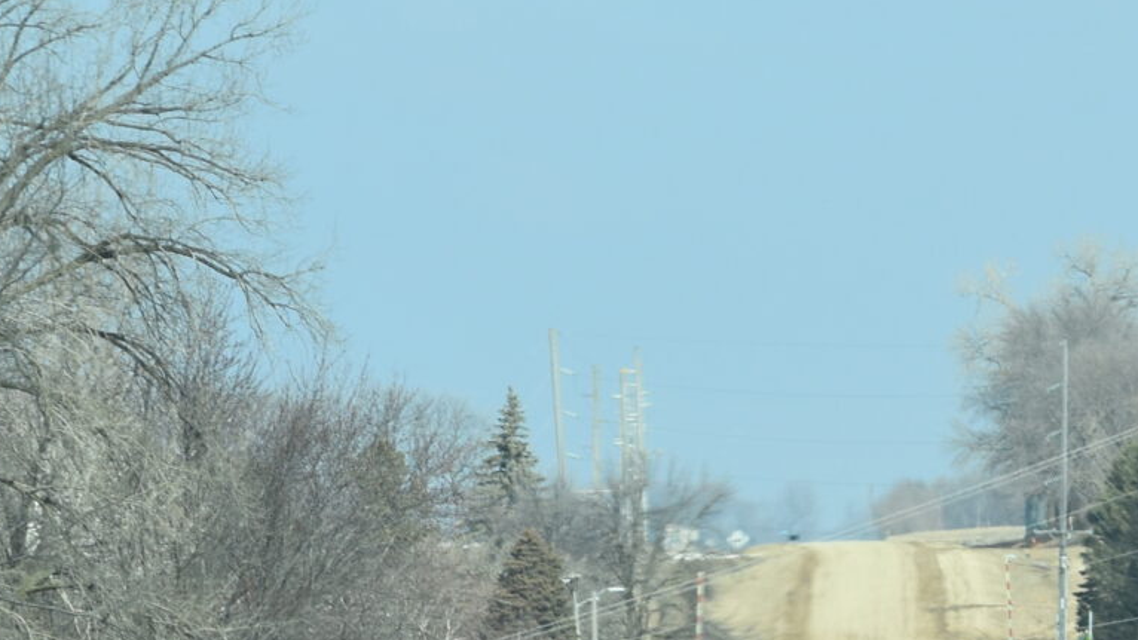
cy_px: 1097
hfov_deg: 3.7
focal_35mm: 578
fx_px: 17442
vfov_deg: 2.1
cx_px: 1119
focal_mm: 110
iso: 200
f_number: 7.1
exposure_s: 1/500
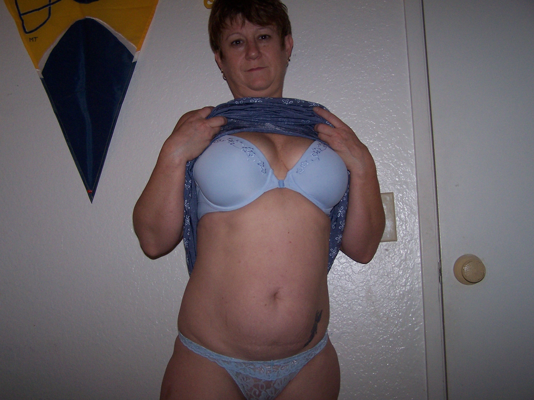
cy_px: 200
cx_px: 267
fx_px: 586
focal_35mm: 38
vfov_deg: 37.7
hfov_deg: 49.0
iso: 140
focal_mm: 6.3
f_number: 2.8
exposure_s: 1/60
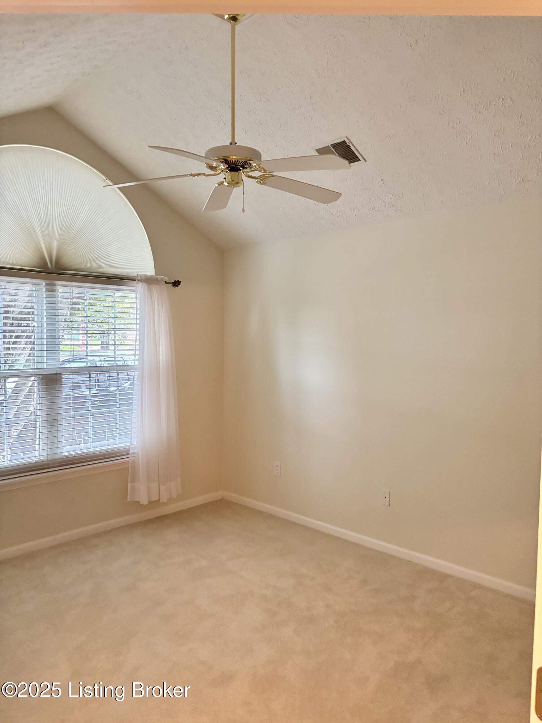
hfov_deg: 53.1
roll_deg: +0.3
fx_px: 543
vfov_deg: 67.3
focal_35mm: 26
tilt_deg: -4.8
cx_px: 271
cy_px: 362
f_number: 1.6
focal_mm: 5.96
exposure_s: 1/40
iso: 400
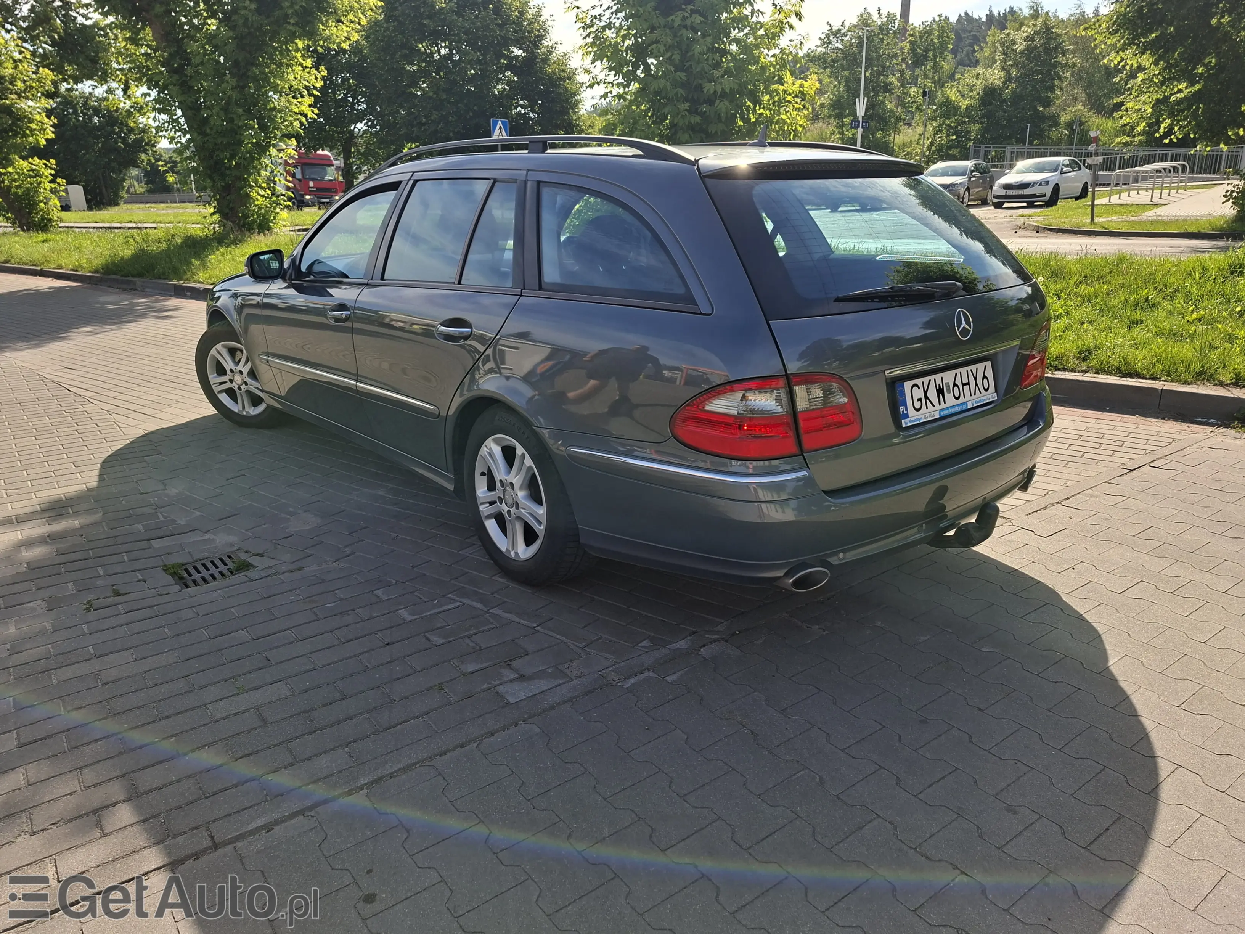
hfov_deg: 73.9
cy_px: 467
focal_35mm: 23
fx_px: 827
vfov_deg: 58.9
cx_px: 622
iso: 50
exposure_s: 1/1351
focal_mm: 5.54
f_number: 1.8
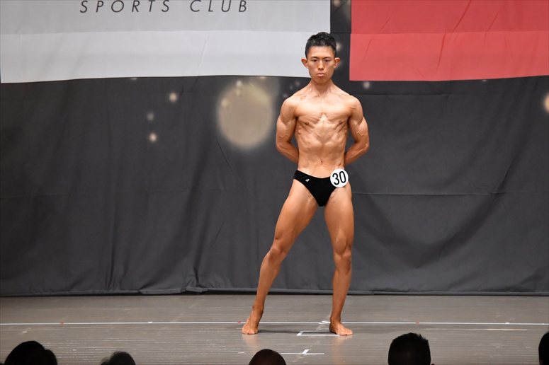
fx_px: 3308
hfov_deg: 9.5
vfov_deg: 6.3
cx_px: 274
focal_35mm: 217
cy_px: 182
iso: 6400
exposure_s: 1/400
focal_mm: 145
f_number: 5.6
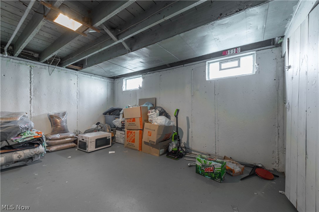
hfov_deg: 104.3
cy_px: 106
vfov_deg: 81.1
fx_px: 124
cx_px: 160
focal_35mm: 14
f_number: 9
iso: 200
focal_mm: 14
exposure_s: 1/1.67
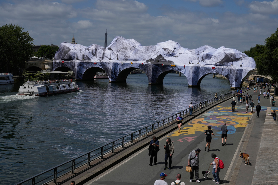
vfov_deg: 25.0
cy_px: 92
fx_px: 417
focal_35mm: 54
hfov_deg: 36.9
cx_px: 139
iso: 400
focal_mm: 54
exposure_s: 1/1600
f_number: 13
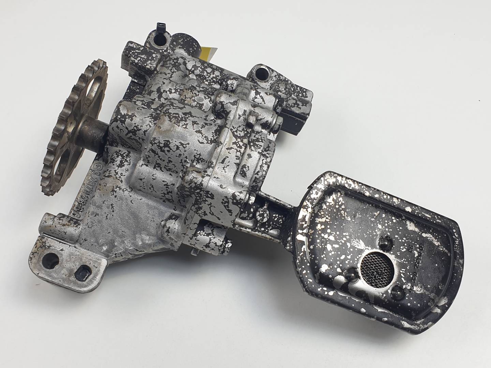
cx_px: 246
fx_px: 369
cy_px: 184
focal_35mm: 26
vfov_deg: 53.1
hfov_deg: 67.3
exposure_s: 1/212
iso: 50
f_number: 2.4
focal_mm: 4.3
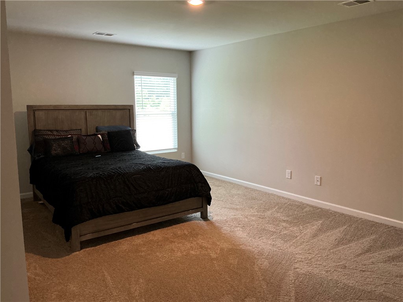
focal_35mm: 28
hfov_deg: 63.4
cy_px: 151
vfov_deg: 49.7
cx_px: 202
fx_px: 326
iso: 160
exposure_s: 1/60
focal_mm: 3
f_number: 1.8
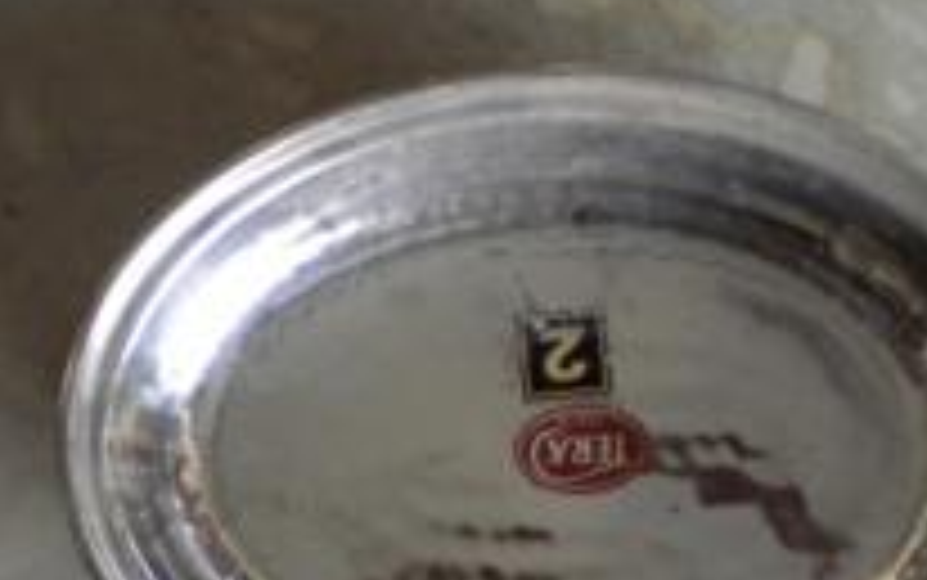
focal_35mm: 72
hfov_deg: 28.5
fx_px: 1820
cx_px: 572
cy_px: 504
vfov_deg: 17.9
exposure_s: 1/41
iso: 400
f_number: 3.1
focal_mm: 6.3
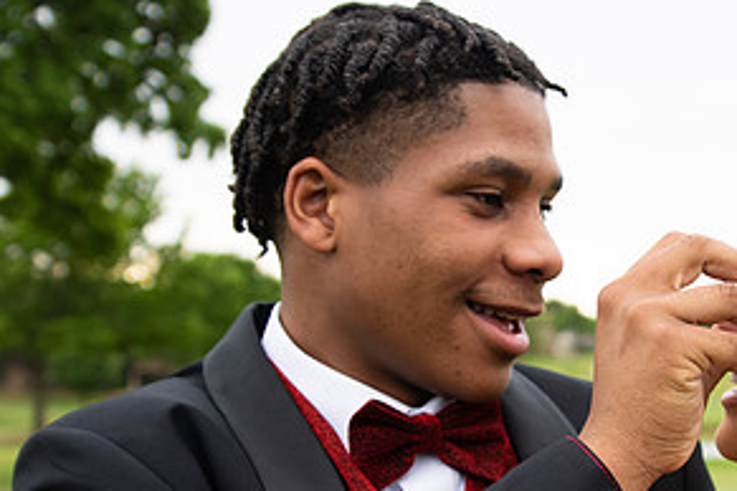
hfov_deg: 27.3
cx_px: 624
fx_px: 1474
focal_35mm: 72
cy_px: 455
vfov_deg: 18.6
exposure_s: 1/500
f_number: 2.8
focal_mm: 24
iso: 320
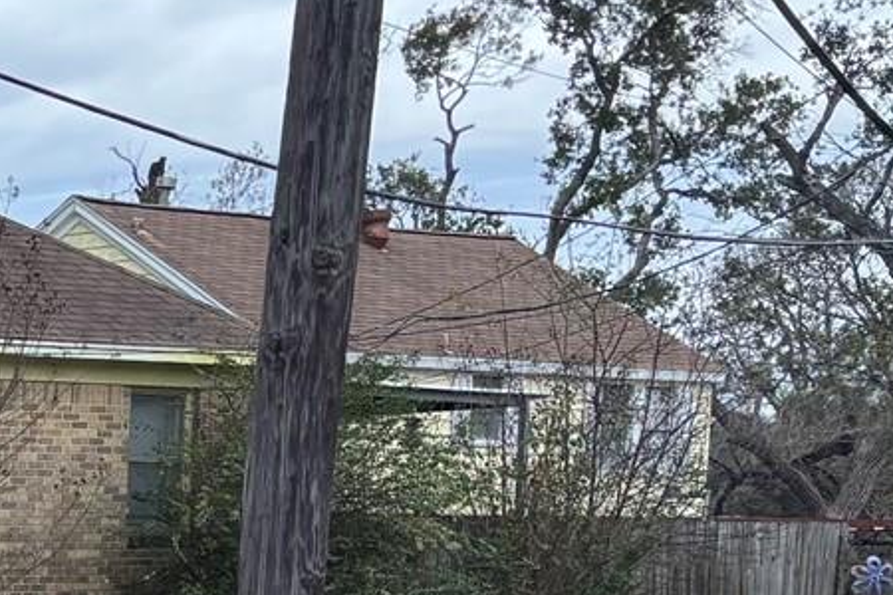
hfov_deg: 13.6
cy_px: 807
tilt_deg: -5.5
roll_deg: -2.5
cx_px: -1022
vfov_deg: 10.8
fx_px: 3051
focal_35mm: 123
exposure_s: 1/444
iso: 50
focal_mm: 5.96
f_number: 1.6
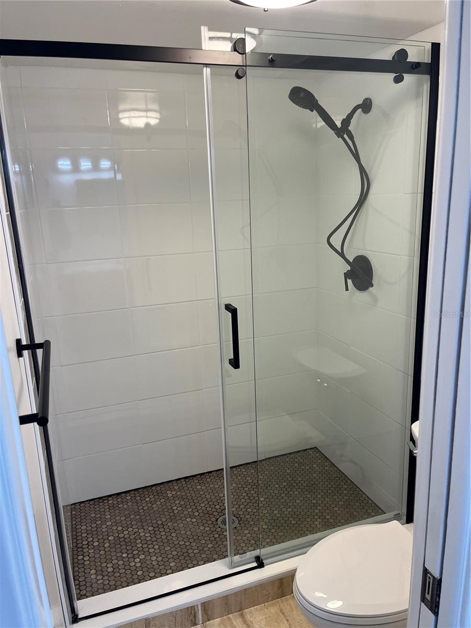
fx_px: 472
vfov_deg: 67.3
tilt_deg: -13.7
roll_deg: +3.4
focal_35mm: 26
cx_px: 236
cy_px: 314
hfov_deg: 53.1
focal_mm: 5.1
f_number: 1.6
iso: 100
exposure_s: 1/120
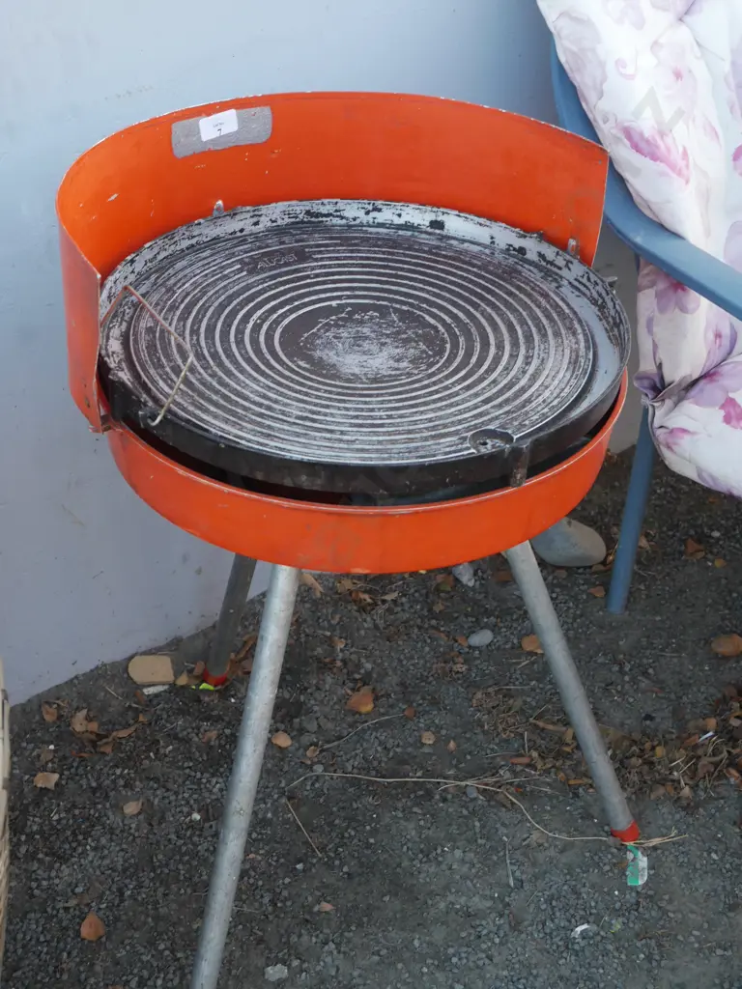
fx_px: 1486
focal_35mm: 52
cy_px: 494
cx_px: 371
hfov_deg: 28.0
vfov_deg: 36.8
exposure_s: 1/60
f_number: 5.3
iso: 400
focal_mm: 26
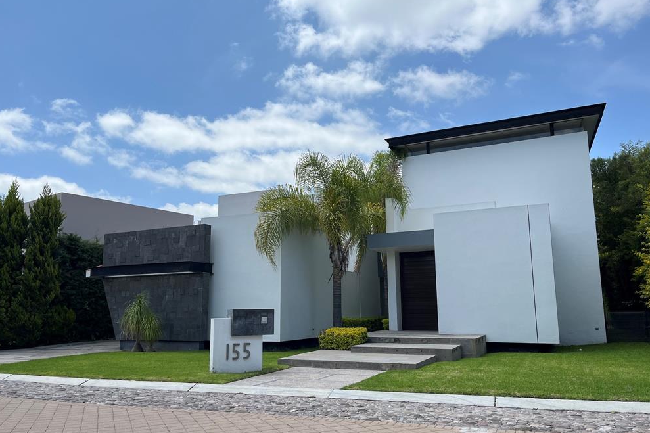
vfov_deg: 46.4
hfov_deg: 65.5
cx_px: 319
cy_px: 224
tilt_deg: +8.6
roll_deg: +0.7
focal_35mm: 28
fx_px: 505
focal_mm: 5.1
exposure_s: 1/5076
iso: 50
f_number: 1.6
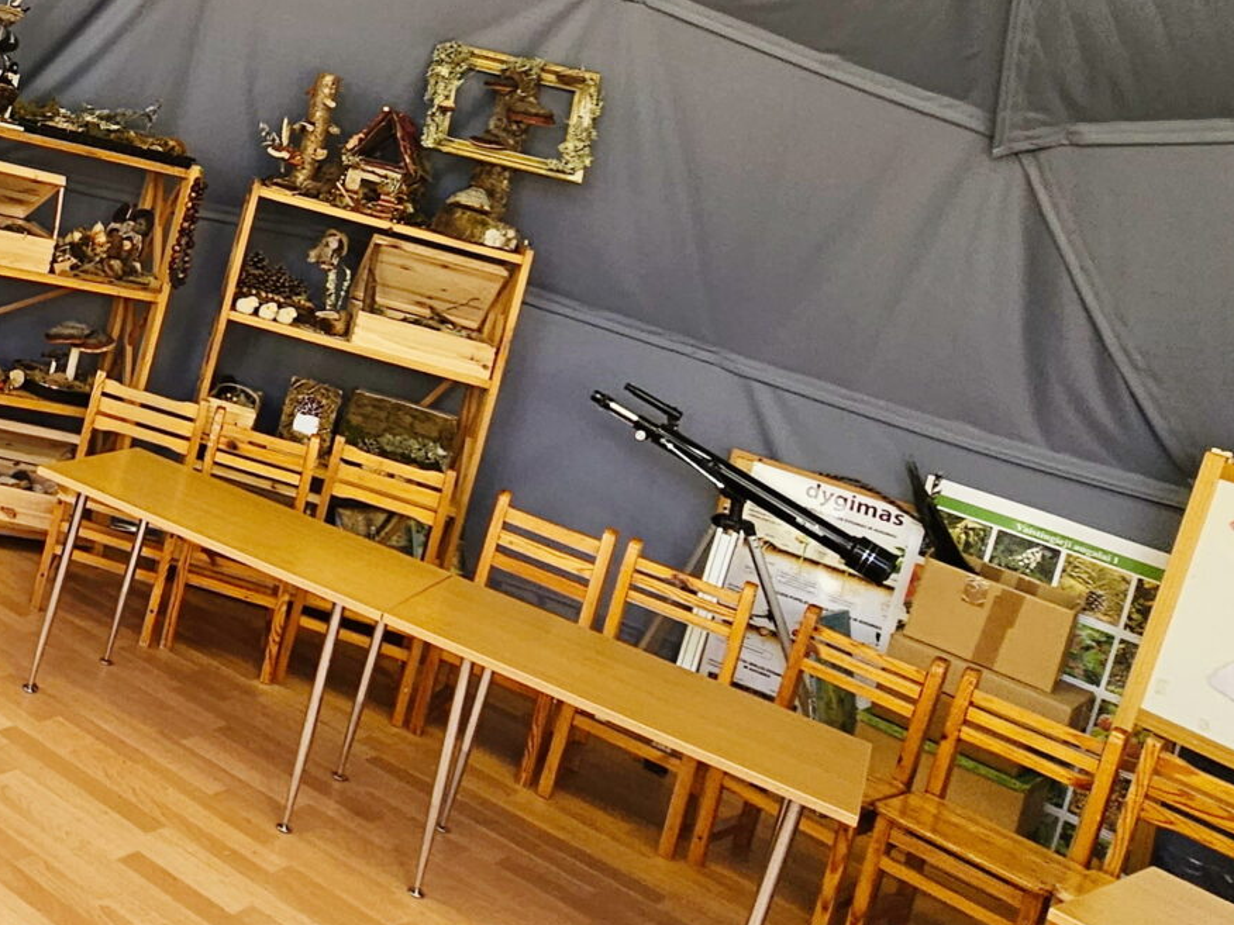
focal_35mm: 38
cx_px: -107
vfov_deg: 35.7
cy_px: 107
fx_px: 1355
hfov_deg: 40.2
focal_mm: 2.2
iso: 64
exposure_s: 1/139
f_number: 2.2
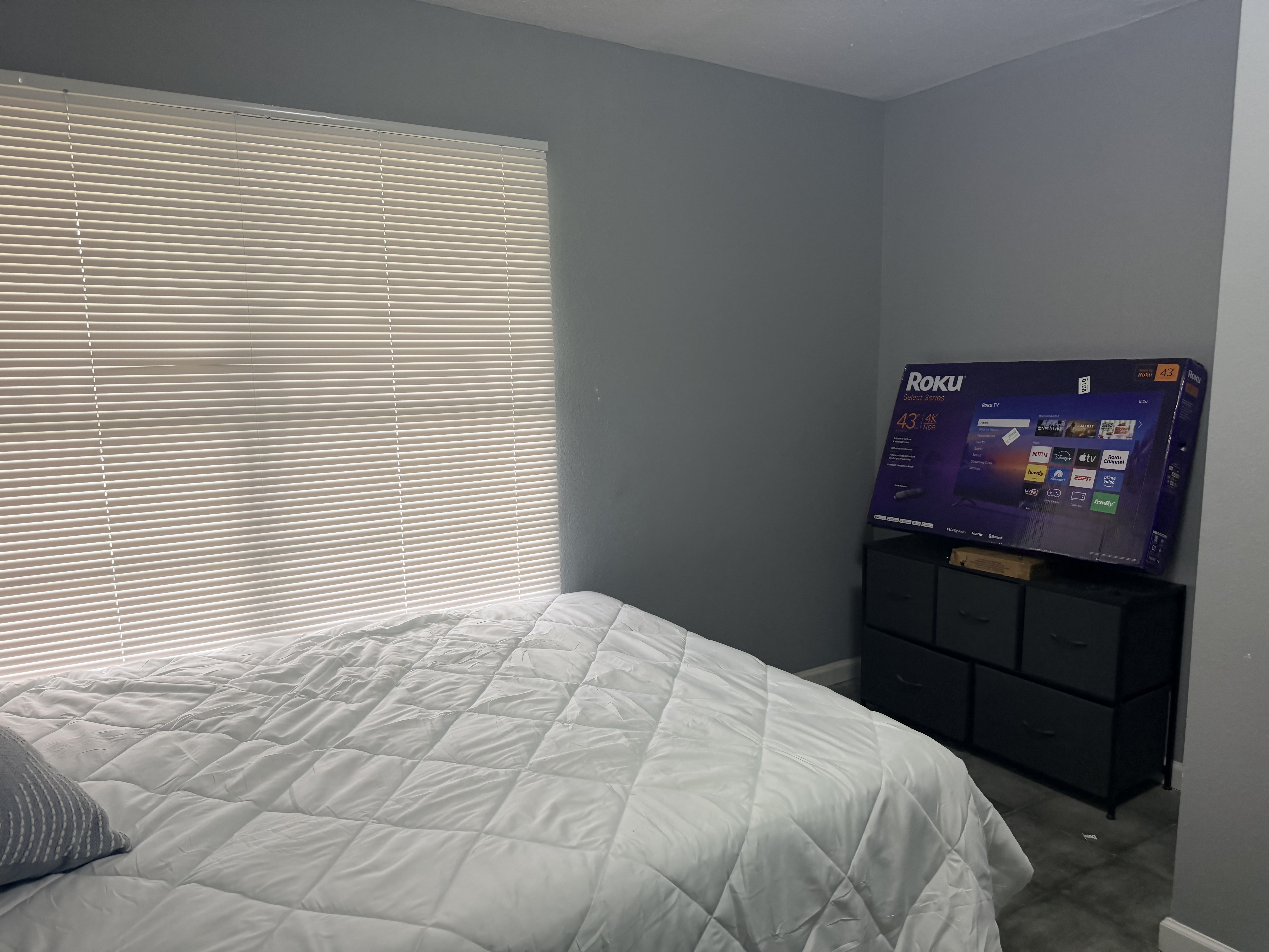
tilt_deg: -6.5
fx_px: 880
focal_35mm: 24
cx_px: 634
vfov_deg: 56.8
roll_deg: +0.9
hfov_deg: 71.6
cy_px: 476
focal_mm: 6.76
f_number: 1.78
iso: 200
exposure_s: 1/100
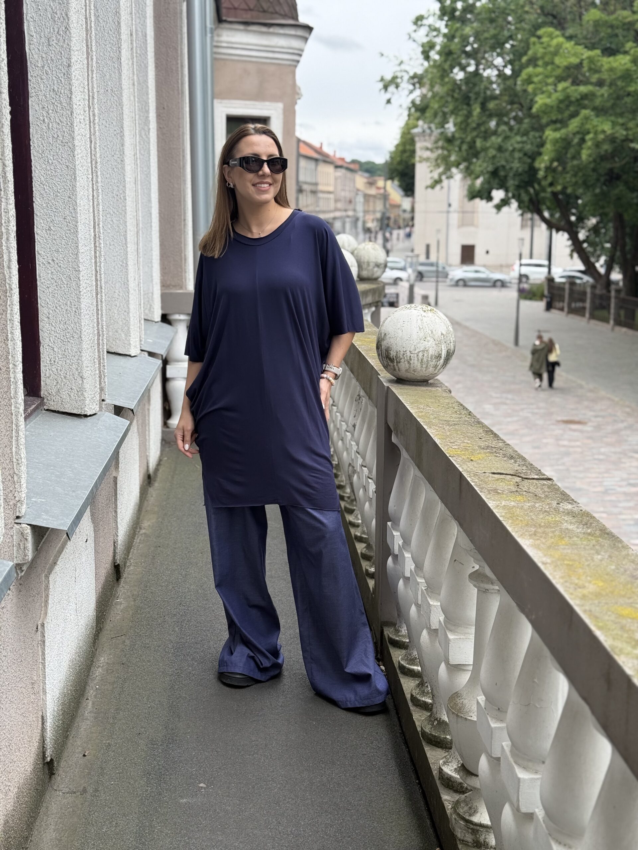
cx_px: 319
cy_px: 425
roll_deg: -1.1
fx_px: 1180
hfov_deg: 30.3
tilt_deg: -10.3
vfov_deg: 39.7
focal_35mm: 48
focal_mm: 6.76
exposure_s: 1/699
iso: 100
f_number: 1.78
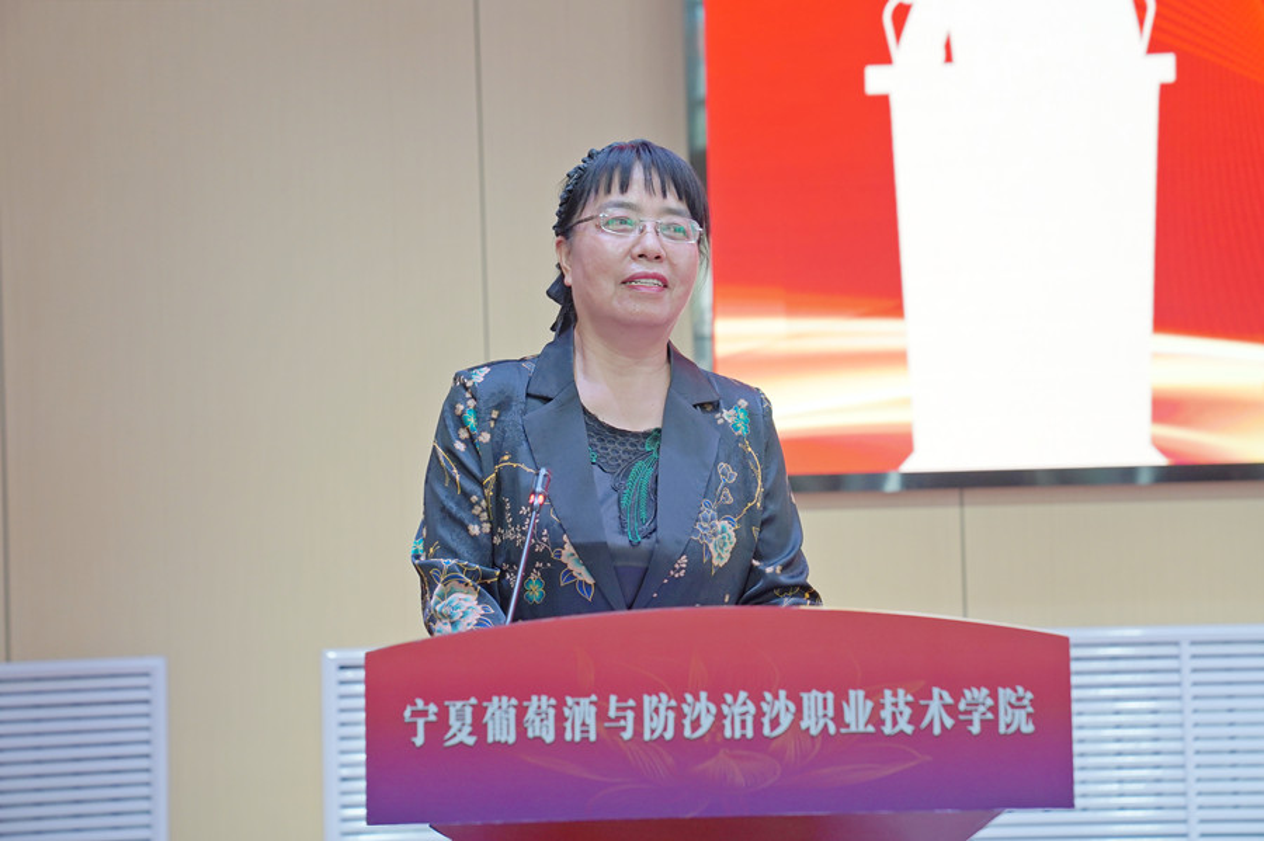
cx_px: 632
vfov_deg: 19.4
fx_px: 2456
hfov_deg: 28.9
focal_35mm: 70
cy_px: 420
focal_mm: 70
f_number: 4
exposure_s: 1/160
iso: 1000
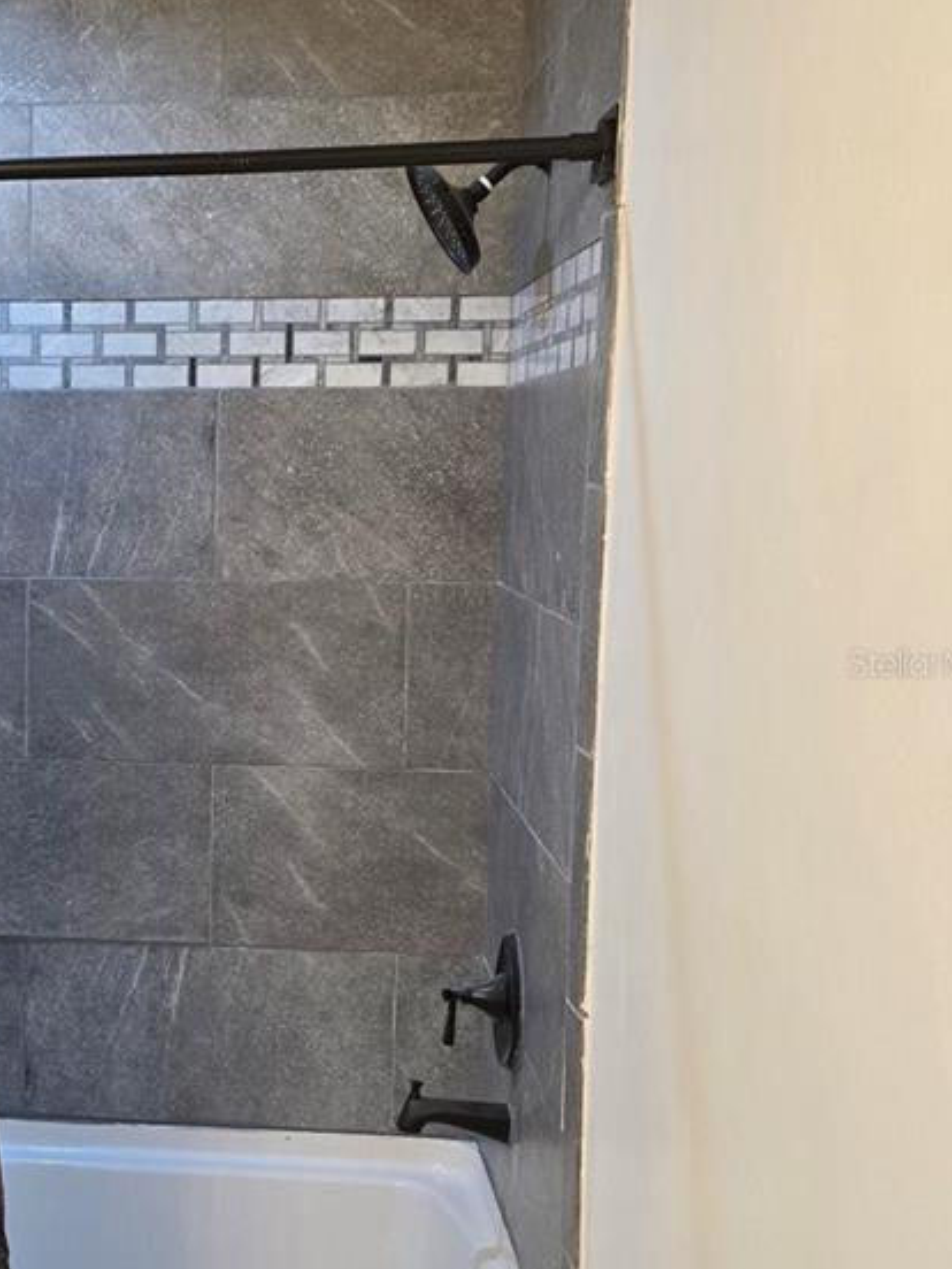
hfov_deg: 27.3
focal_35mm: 50
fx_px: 1833
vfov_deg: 38.2
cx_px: -23
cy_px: 662
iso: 250
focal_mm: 6.3
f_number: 1.7
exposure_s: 1/120
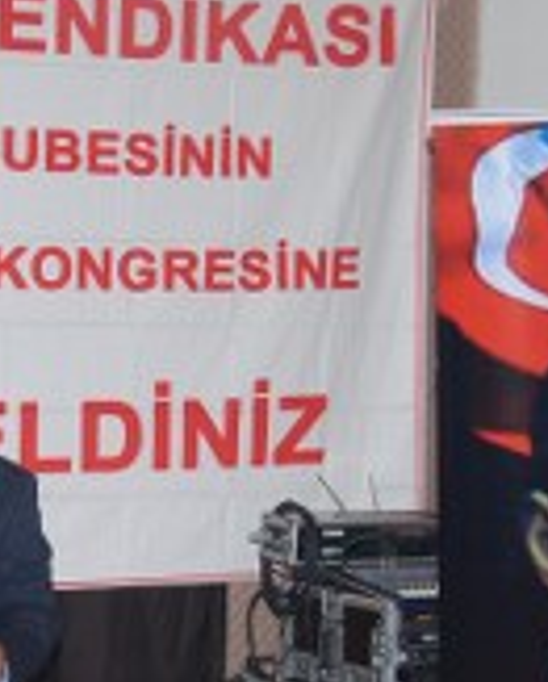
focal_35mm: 116
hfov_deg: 13.2
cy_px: 477
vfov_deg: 16.5
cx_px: 38
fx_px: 2345
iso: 200
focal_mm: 32
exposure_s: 1/60
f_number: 4.2
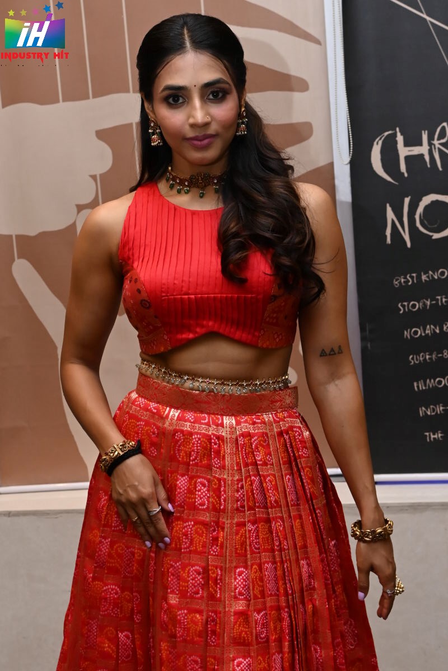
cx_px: 224
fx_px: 1232
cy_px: 336
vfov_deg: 30.5
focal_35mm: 66
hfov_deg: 20.6
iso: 2500
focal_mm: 44
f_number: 6.3
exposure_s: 1/125
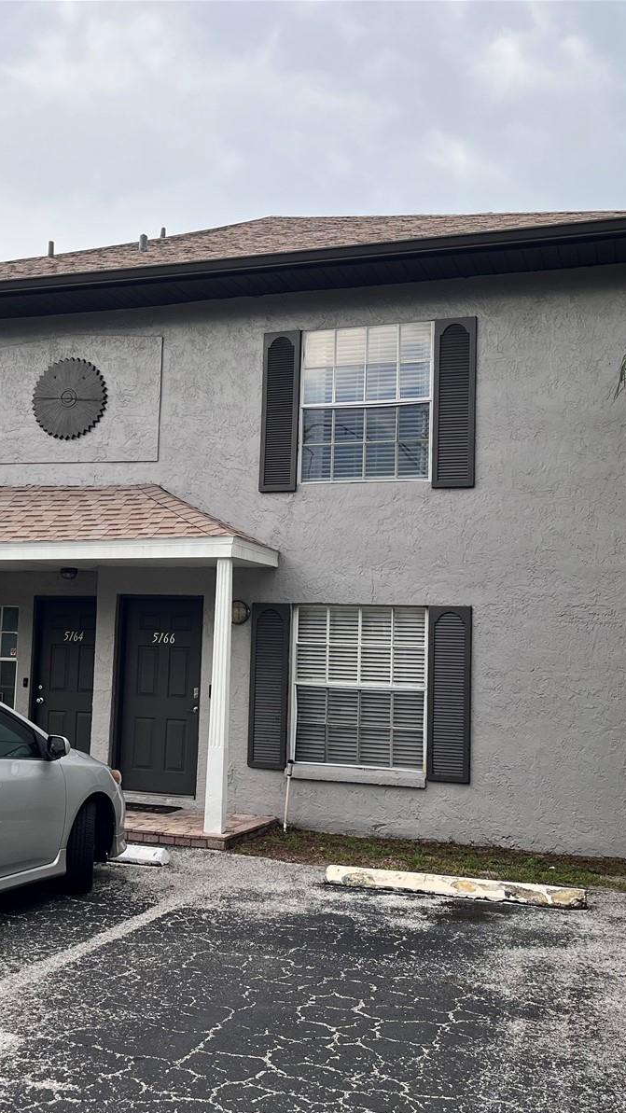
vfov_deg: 52.8
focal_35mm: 38
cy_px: 559
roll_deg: -2.4
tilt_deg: +4.1
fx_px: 1121
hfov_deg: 30.9
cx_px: 190
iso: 50
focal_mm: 5.1
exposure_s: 1/477
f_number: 1.6
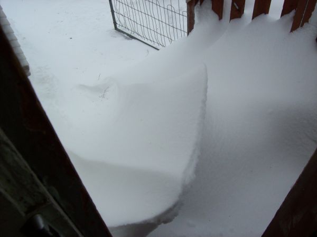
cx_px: 158
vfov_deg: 39.7
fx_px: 330
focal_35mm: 36
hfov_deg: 51.4
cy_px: 118
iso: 80
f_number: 4.8
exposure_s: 1/702
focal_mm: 6
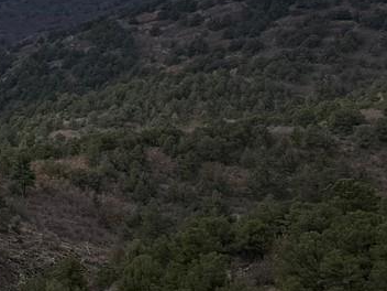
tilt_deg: +10.7
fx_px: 1219
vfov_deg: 13.1
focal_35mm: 109
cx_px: -456
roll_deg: -2.0
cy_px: -94
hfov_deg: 14.2
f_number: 1.78
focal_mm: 6.76
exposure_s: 1/5319
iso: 80
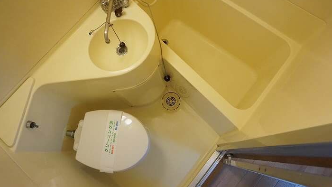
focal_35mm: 26
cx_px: 167
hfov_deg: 71.9
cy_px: 86
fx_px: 229
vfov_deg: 44.4
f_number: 3.5
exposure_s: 1/160
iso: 2000
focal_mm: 16
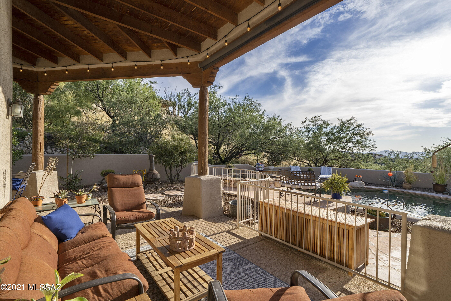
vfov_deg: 73.7
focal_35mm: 16
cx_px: 226
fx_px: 200
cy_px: 150
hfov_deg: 96.7
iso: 100
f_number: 11
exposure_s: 1/60
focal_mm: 16
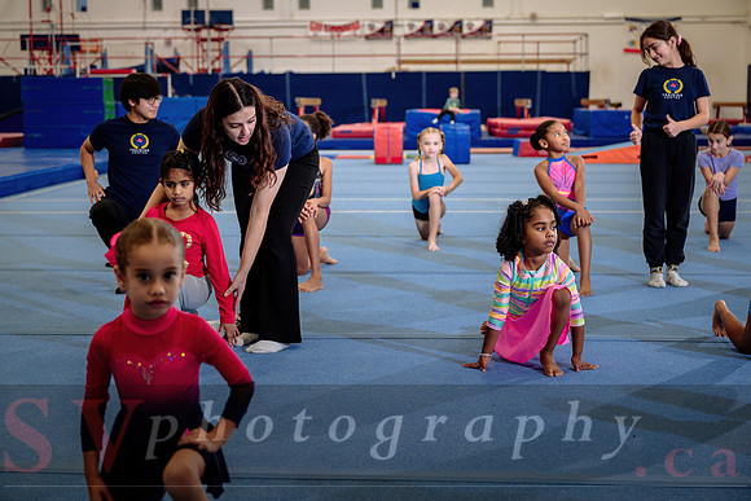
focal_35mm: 56
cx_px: 352
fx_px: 1176
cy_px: 235
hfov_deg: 35.4
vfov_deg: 24.1
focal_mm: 53
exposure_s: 1/160
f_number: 3.5
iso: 800
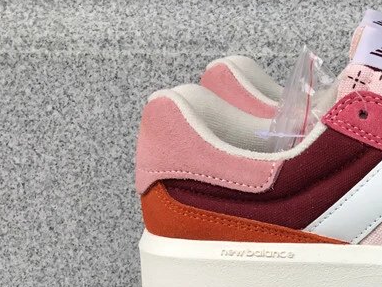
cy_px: 284
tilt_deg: -19.8
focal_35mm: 73
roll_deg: +0.2
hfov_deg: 24.4
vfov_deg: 19.6
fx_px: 806
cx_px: 447
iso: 25
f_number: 2.4
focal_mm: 3.3
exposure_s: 1/332
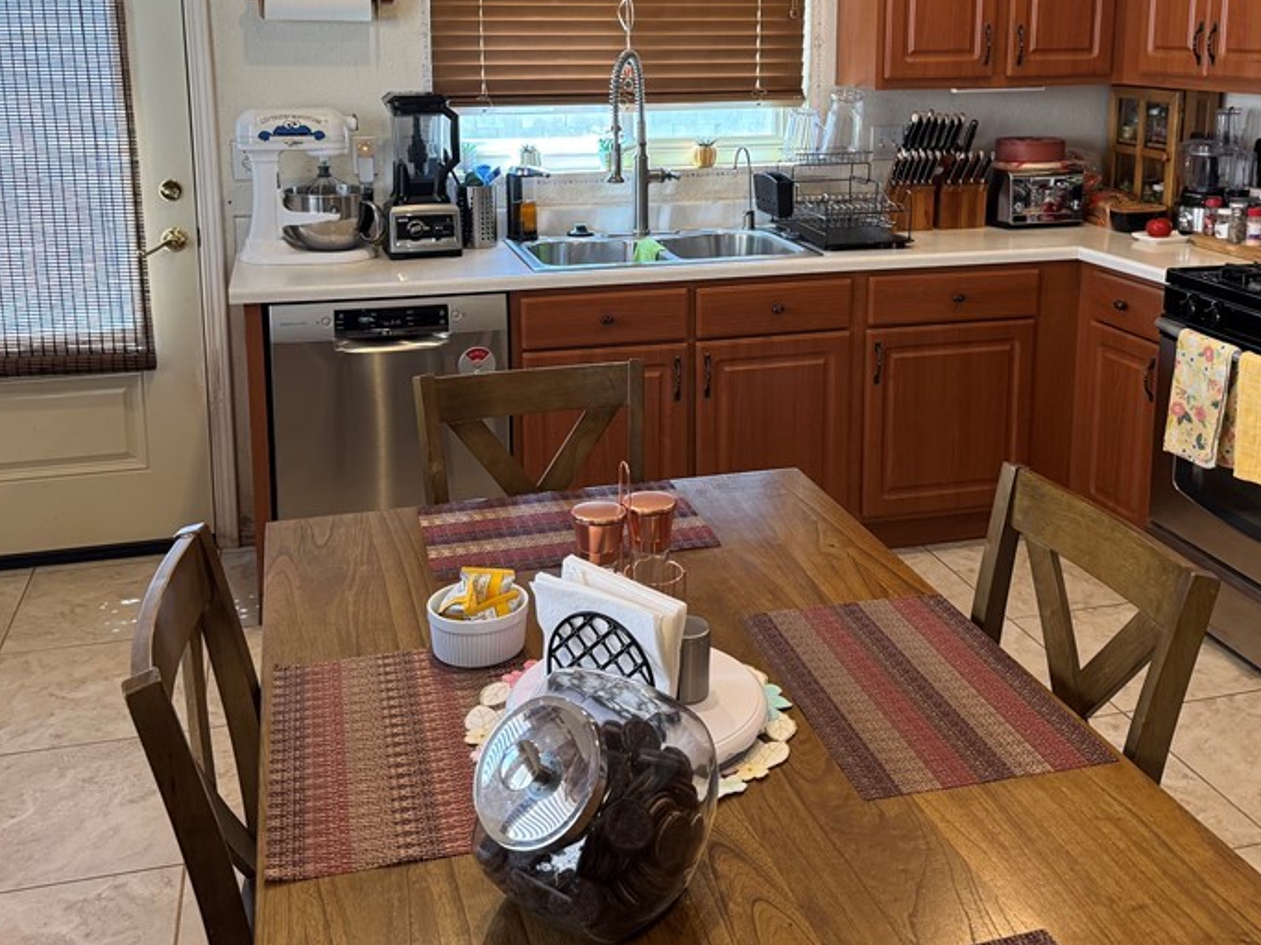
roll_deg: -0.5
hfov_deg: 51.3
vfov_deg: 38.9
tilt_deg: -10.2
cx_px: 683
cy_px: 268
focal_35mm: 36
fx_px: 1311
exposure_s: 1/120
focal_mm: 6.76
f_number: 1.78
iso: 200
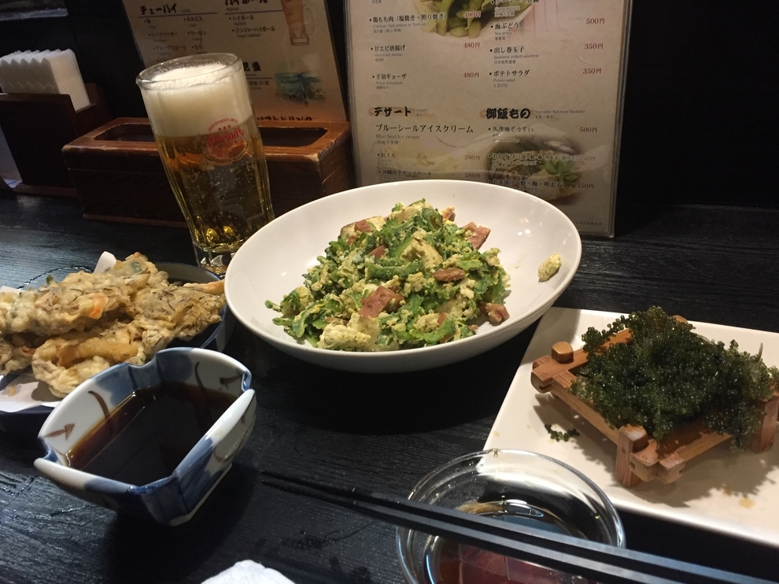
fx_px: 675
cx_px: 378
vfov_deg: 46.8
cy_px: 299
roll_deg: +8.0
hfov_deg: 60.0
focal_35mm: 30
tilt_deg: -30.7
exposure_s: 1/30
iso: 160
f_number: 2.2
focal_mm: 4.15
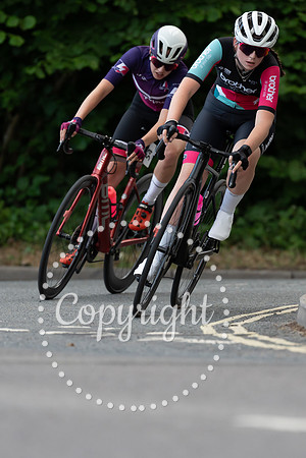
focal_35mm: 347
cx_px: 206
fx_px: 4419
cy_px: 265
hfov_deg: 4.0
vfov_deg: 5.9
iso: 1000
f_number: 3.2
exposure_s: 1/800
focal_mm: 200
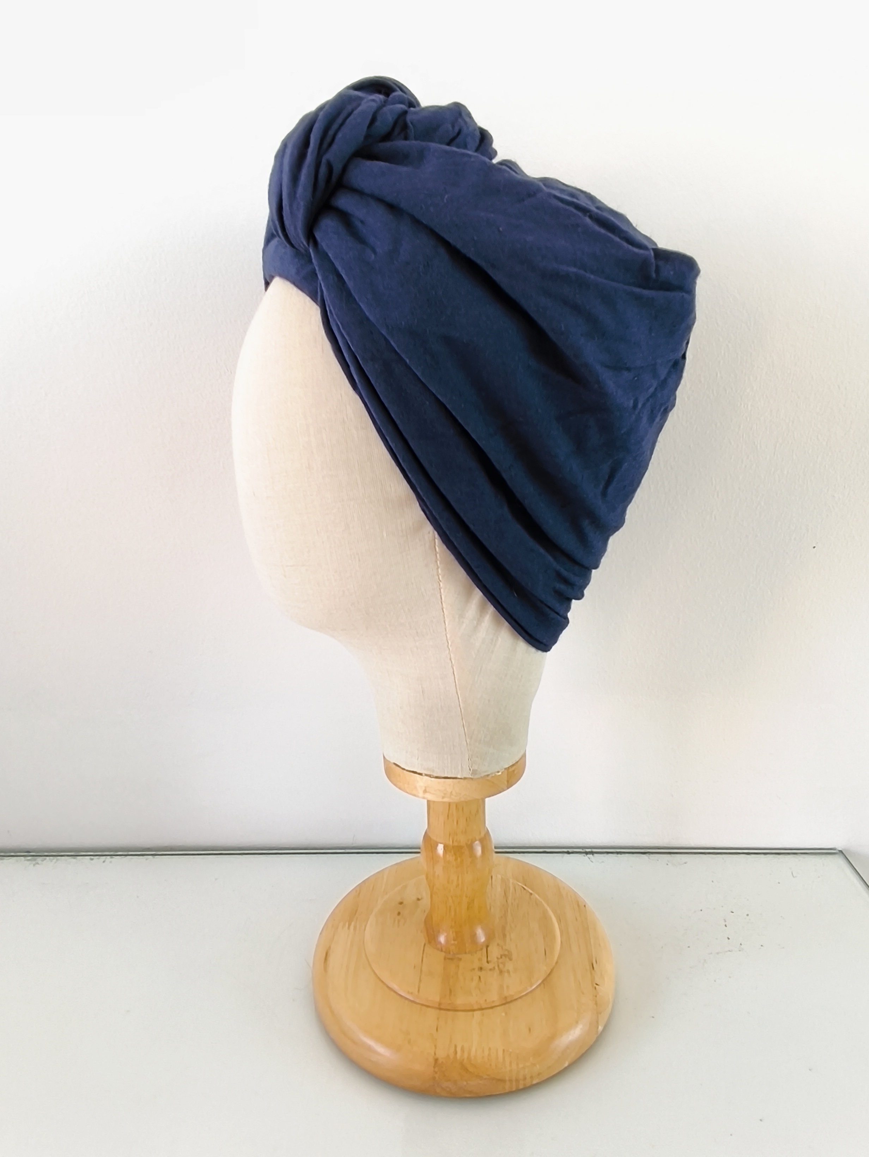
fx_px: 769
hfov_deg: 58.9
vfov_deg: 73.9
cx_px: 434
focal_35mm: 23
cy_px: 578
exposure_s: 1/20
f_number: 2.2
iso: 50
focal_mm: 1.65
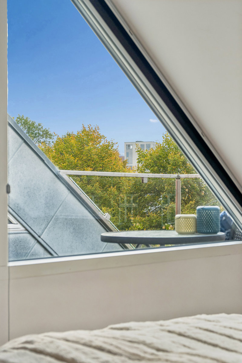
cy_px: 182
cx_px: 121
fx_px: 665
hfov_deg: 20.6
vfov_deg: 30.5
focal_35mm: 66
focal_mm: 44
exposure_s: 1/160
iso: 200
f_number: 5.6
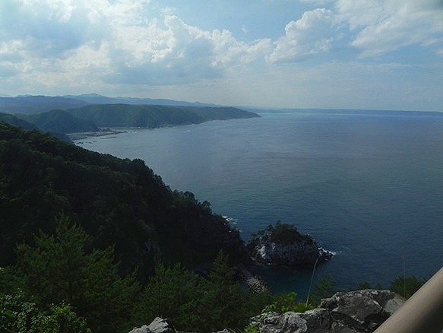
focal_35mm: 26
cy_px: 166
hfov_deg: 67.3
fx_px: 333
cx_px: 222
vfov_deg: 53.1
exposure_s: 1/1786
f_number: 8
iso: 200
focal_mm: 4.6
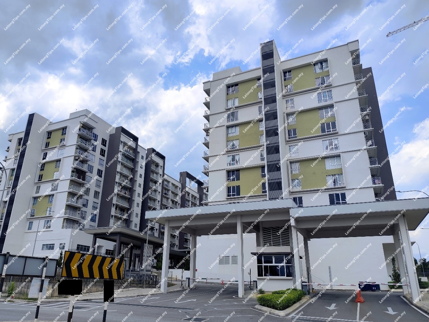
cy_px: 161
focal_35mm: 23
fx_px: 285
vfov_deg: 58.9
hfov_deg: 73.9
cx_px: 214
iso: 50
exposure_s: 1/1027
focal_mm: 6.14
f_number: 1.65
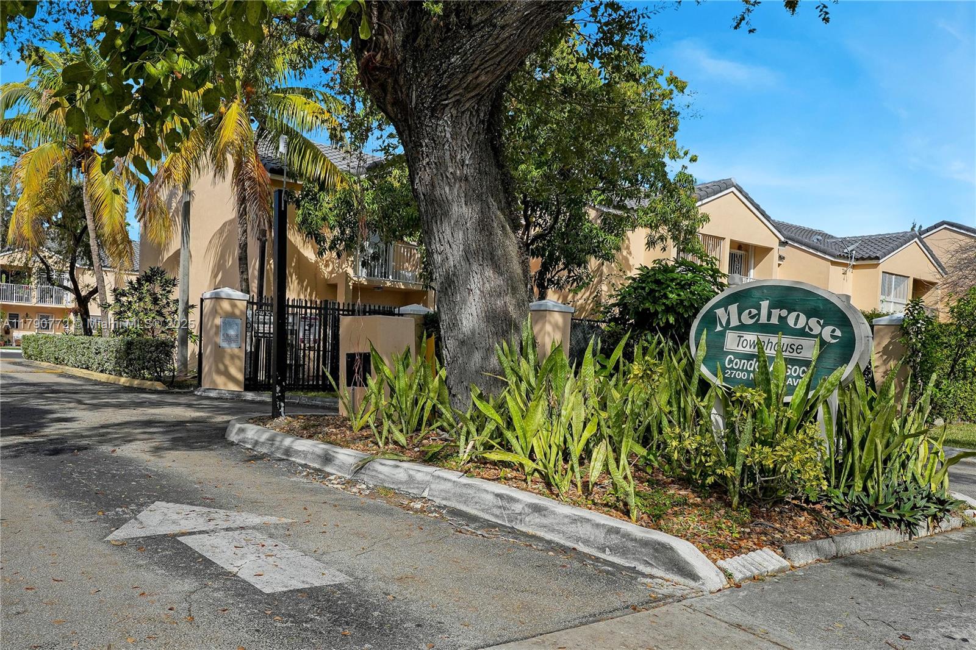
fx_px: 813
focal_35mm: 30
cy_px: 325
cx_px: 488
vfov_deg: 43.6
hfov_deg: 61.9
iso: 250
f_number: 8
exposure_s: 1/1000
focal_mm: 20
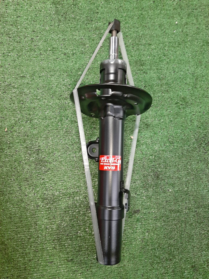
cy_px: 140
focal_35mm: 26
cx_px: 104
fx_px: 209
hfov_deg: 53.1
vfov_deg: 67.3
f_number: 1.7
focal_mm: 3.93
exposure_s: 1/33
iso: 189
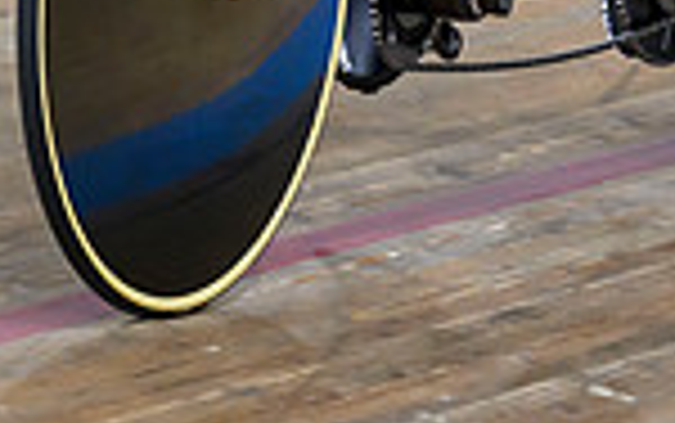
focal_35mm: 618
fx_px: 11377
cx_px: 677
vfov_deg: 2.1
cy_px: -572
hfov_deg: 3.4
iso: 4000
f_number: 3.5
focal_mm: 135
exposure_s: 1/1600
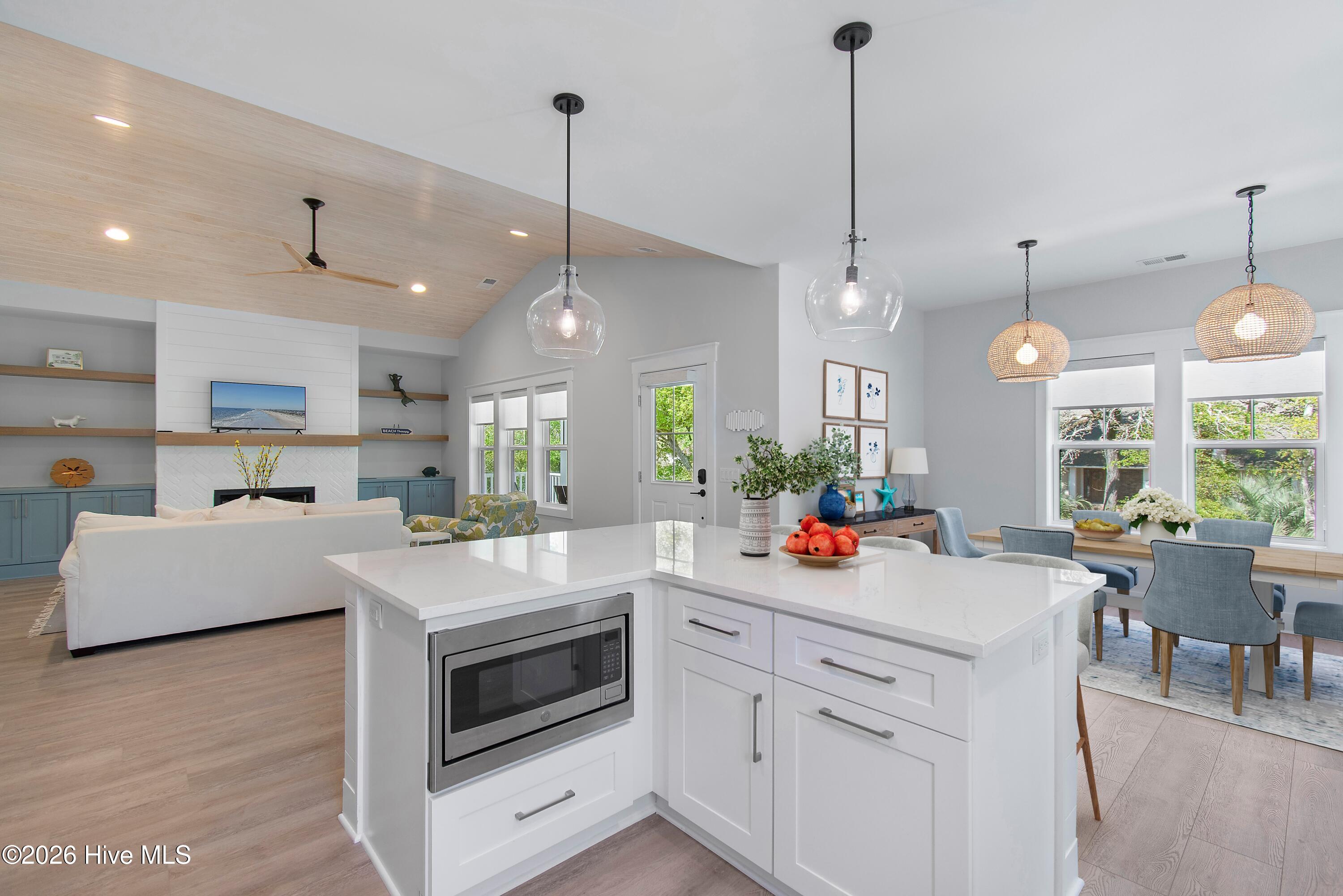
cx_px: 672
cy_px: 448
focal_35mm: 15
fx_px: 560
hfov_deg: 100.4
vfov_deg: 77.3
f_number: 4.5
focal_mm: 10
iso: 100
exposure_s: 1/25
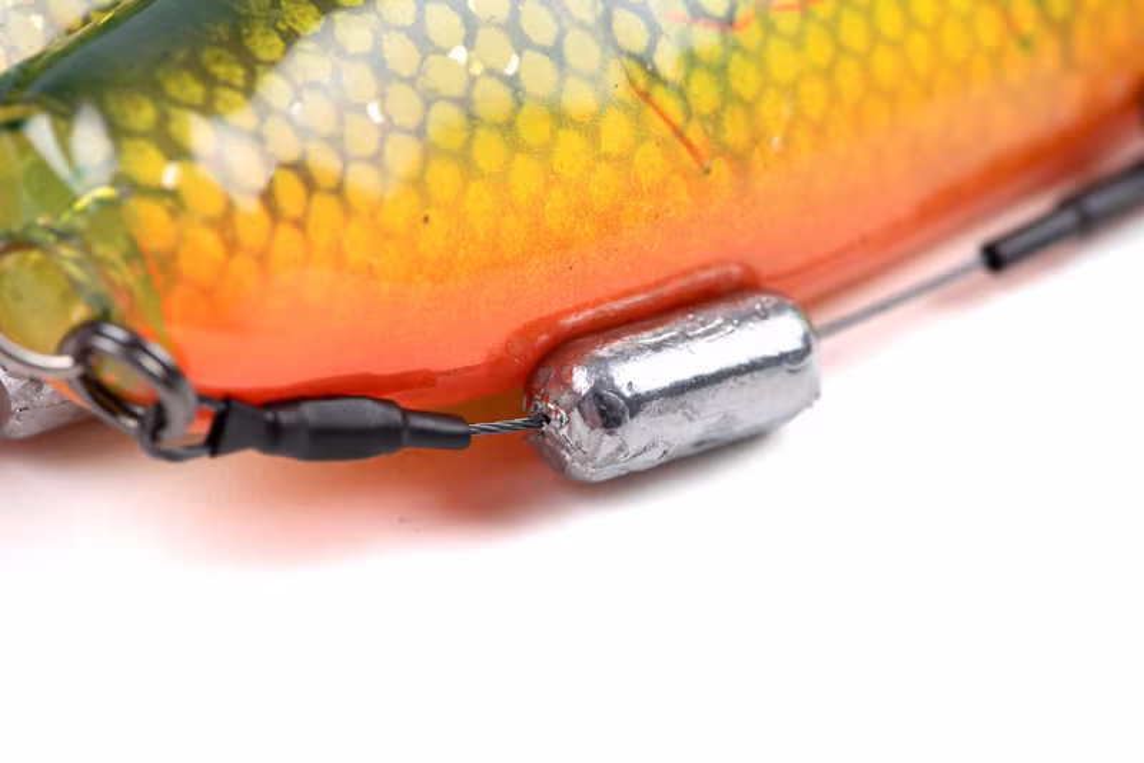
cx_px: 572
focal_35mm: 105
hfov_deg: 19.4
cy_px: 382
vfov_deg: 13.1
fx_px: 3338
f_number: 22
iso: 100
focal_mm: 105
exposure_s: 1/160
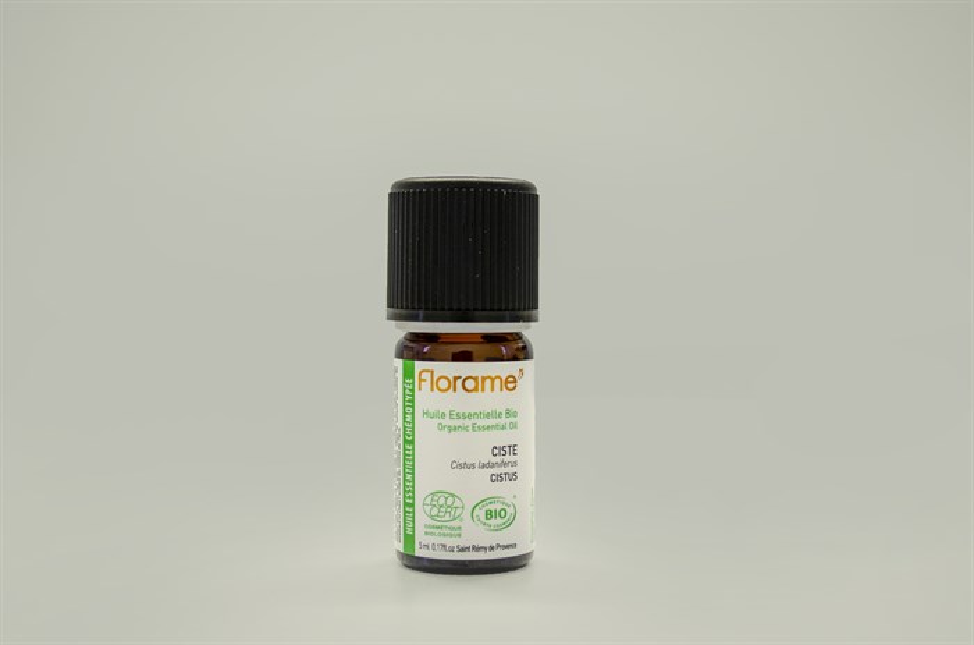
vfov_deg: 24.9
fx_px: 1457
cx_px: 487
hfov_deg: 37.0
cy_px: 322
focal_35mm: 54
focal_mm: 36
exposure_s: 1/6
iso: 100
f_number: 5
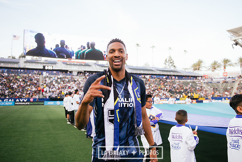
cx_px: 130
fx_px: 229
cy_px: 84
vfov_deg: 38.9
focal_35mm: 34
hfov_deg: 55.7
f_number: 2.8
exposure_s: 1/800
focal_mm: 31
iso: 400
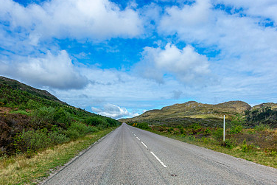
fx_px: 285
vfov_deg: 35.7
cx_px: 115
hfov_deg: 51.6
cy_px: 121
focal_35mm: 37
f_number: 7.1
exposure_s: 1/320
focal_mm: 8.8
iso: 125
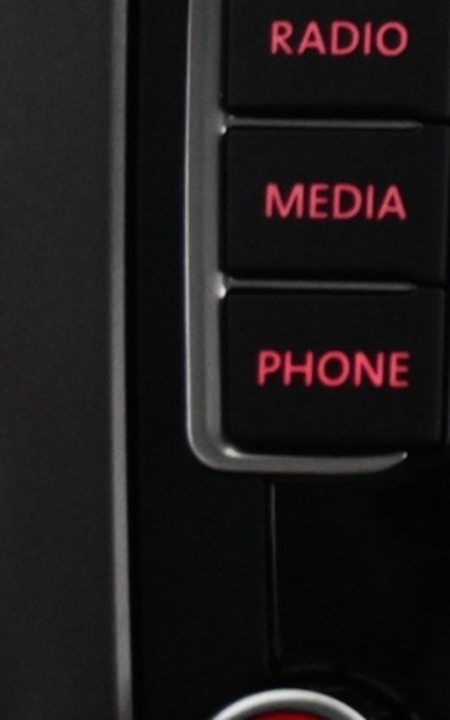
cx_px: 1278
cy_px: 284
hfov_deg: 7.4
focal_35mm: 158
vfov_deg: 13.2
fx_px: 3100
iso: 3600
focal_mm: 26
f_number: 4.5
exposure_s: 1/40
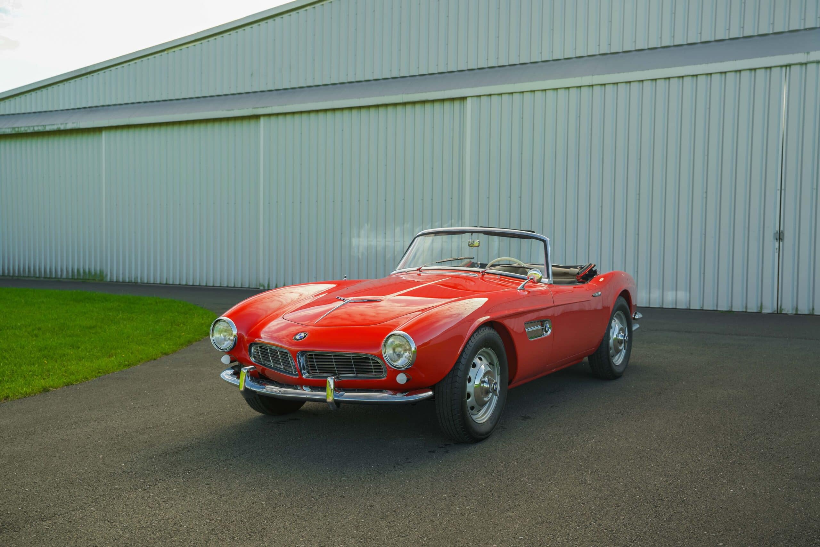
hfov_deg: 48.8
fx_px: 904
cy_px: 274
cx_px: 410
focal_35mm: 40
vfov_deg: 33.6
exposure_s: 1/200
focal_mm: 39.7
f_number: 4.5
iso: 160
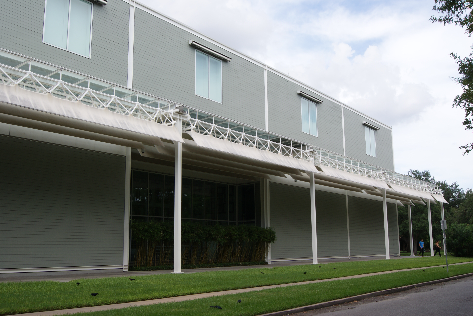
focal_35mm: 36
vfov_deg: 37.0
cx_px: 236
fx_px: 474
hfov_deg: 53.1
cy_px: 158
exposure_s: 1/80
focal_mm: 24
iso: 100
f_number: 10
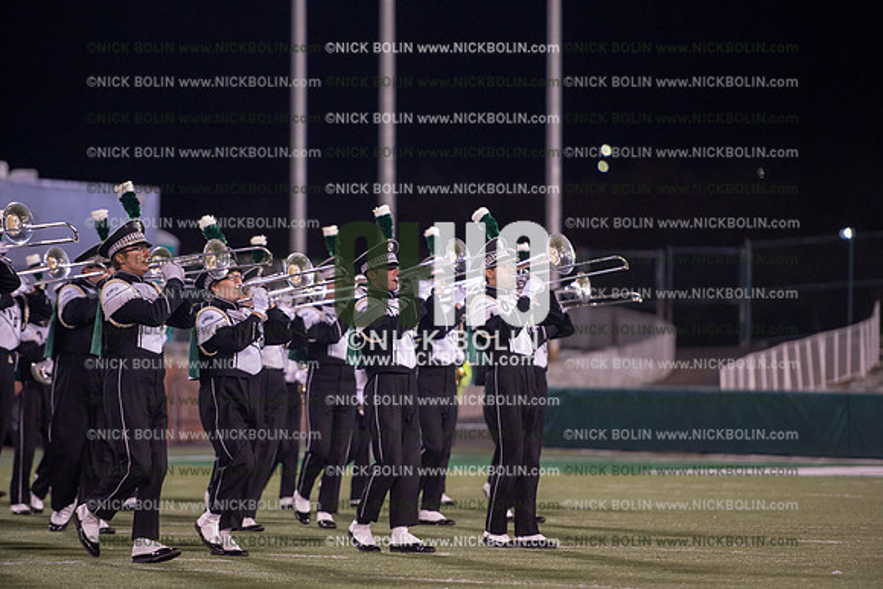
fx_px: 4906
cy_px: 294
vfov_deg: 6.9
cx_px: 442
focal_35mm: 200
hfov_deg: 10.3
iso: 2500
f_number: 2.8
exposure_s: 1/1250
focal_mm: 200
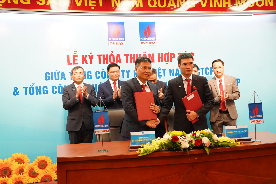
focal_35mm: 46
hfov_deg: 42.7
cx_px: 138
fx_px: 353
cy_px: 92
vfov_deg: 29.3
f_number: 4
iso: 1250
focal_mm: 46
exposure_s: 1/60
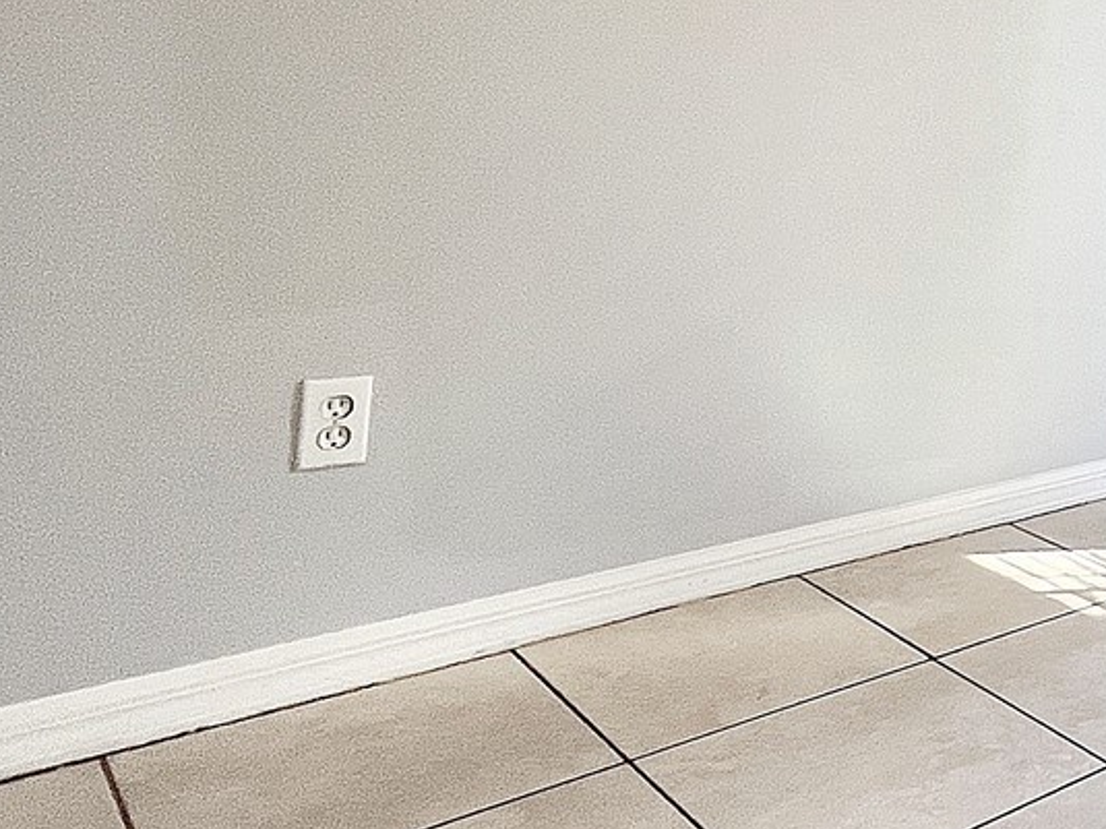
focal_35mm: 35
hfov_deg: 36.7
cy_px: 108
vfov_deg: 38.3
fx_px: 1118
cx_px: 1397
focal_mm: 1.6
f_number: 1.8
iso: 200
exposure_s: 1/120
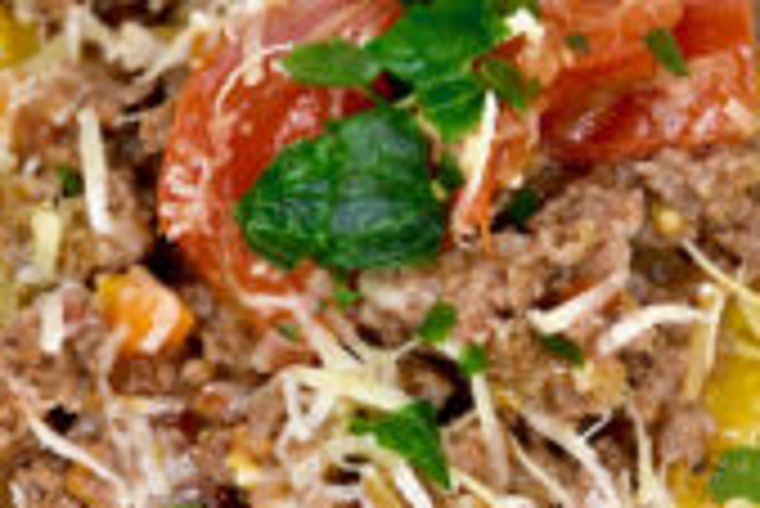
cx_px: 364
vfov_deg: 4.6
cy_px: 279
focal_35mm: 302
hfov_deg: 6.8
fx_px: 6385
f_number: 7.1
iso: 800
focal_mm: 85
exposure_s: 1/200
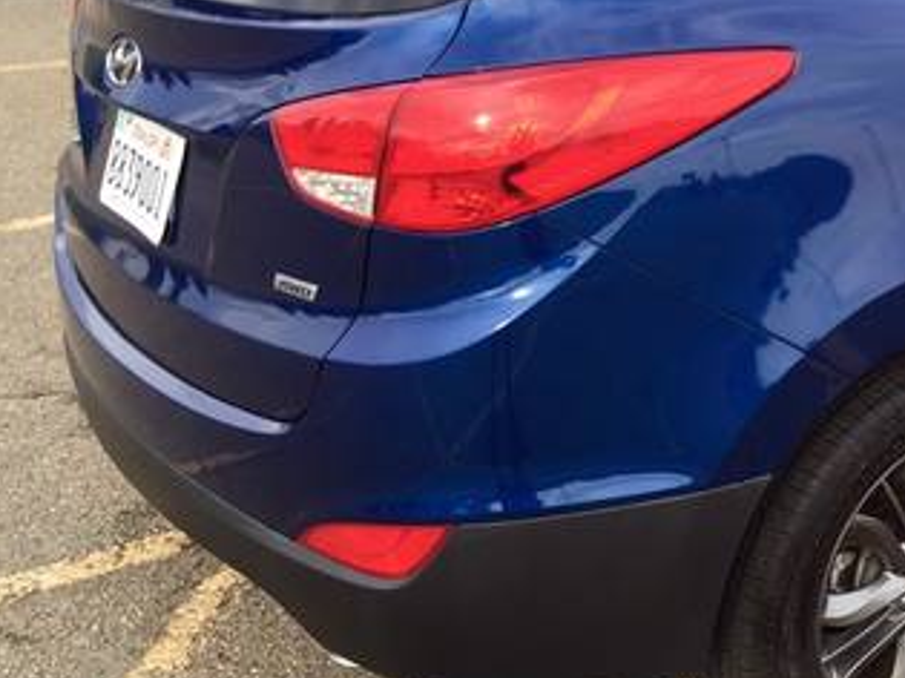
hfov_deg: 30.4
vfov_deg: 24.5
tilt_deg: -13.8
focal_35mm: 59
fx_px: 1542
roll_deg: +0.2
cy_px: 167
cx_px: 905
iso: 32
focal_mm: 4.15
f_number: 2.2
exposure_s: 1/226
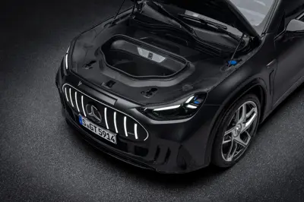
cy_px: 101
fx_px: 380
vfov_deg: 29.8
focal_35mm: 45
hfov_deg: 43.6
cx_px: 152
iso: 200
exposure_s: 1/10
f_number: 8
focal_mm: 45
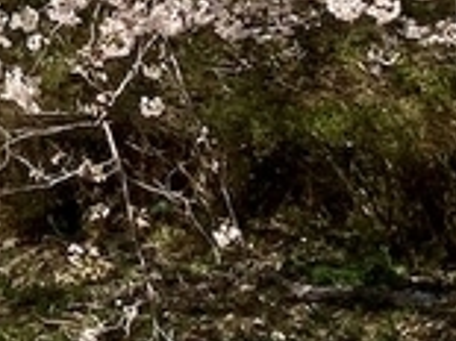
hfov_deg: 7.9
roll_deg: -0.6
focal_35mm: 217
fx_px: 2856
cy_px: -547
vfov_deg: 6.4
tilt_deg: +11.0
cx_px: -880
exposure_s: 1/2558
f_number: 1.8
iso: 20
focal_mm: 3.99
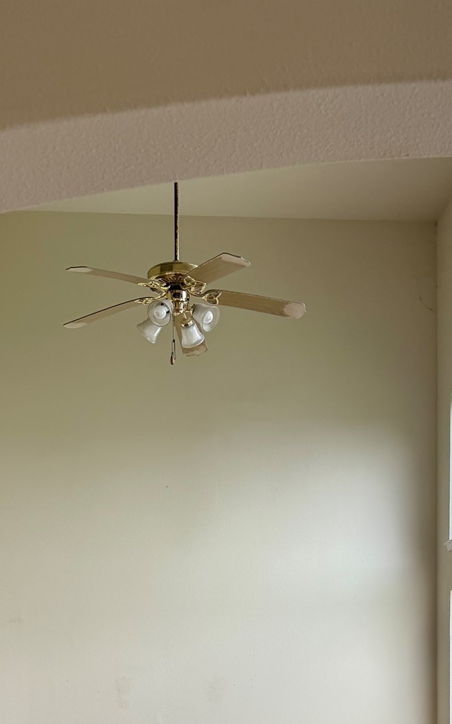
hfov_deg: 25.8
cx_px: 244
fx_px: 986
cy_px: 710
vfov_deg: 36.6
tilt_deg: +1.4
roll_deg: -0.1
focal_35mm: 50
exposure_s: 1/289
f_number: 1.78
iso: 100
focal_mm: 6.76
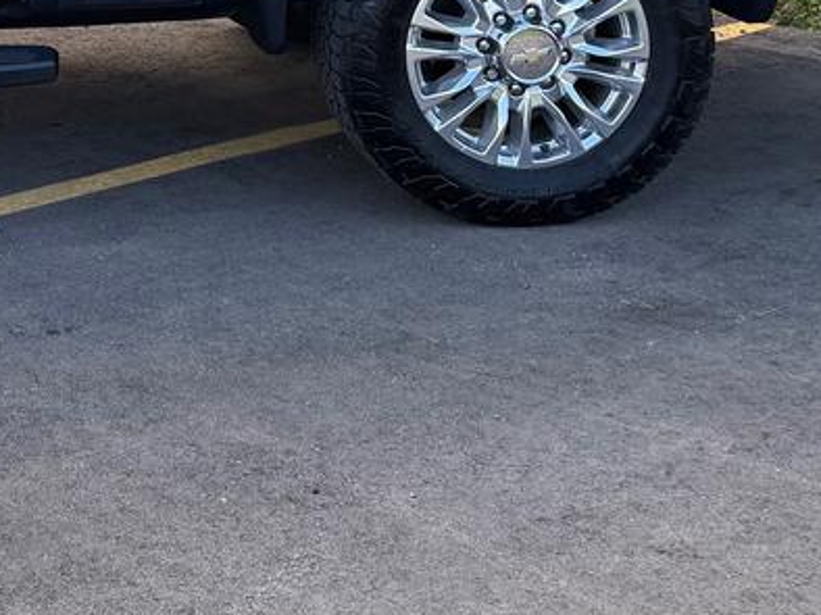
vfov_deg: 17.5
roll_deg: +2.4
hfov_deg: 22.1
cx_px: -292
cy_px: -229
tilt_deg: -5.8
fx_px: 1849
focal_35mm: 78
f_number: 1.78
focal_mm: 6.76
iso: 100
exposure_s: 1/1139
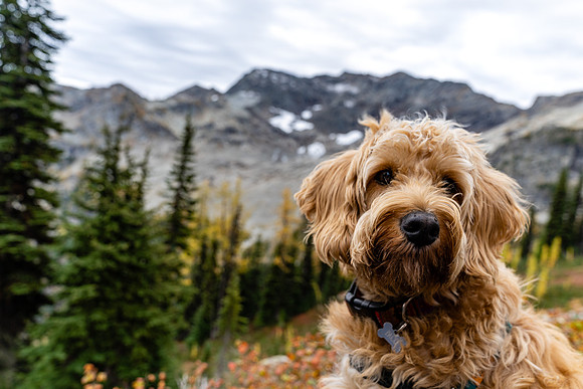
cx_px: 292
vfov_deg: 43.6
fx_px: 486
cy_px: 194
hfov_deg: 61.9
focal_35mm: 30
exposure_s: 1/100
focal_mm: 30
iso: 100
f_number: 5.6
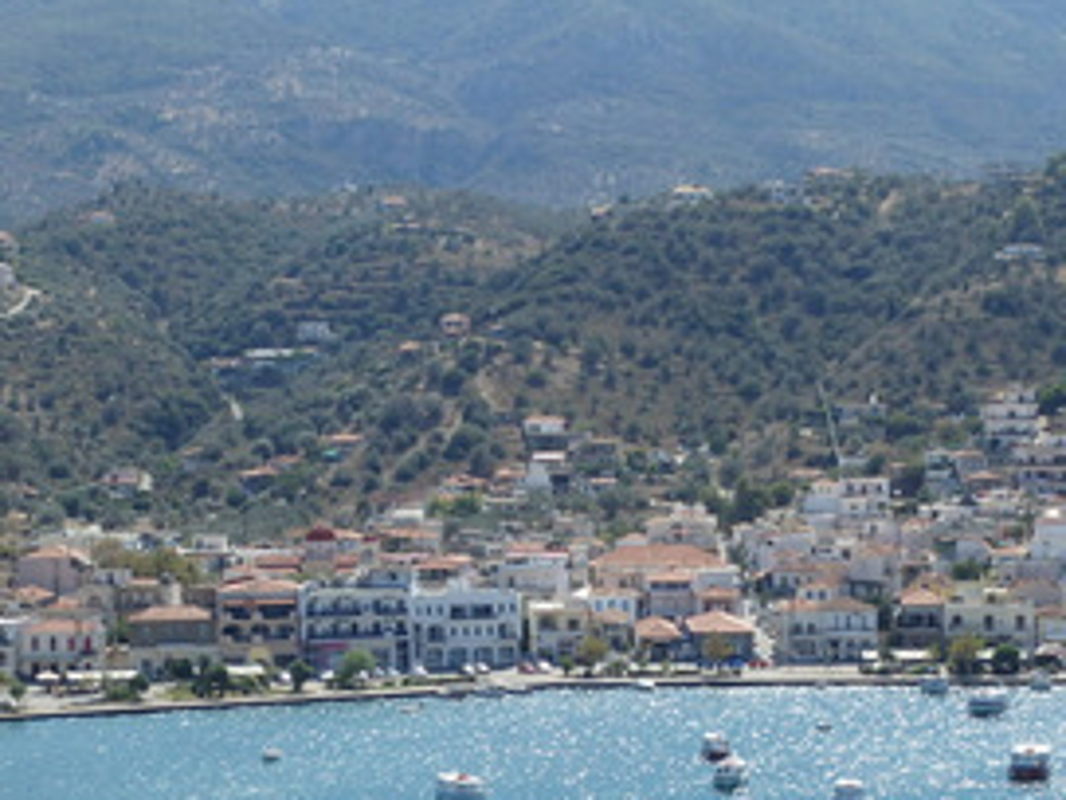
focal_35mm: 90
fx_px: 2772
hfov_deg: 21.7
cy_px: 524
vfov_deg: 16.4
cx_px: 415
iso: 125
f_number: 4.9
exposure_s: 1/640
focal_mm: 8.8
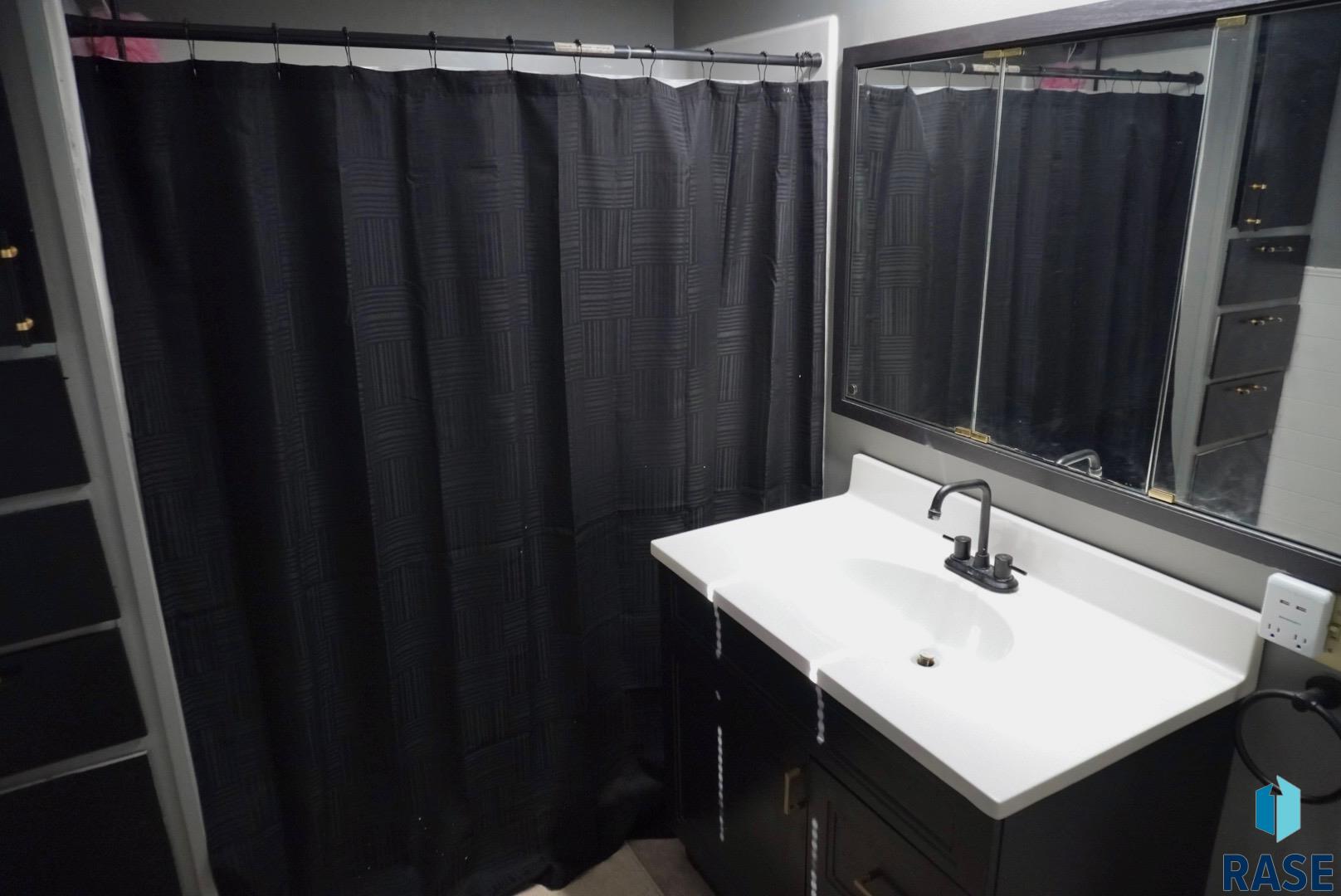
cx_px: 670
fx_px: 895
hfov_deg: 73.7
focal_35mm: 24
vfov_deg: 53.2
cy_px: 448
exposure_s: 1/250
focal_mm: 16
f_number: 4
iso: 8000
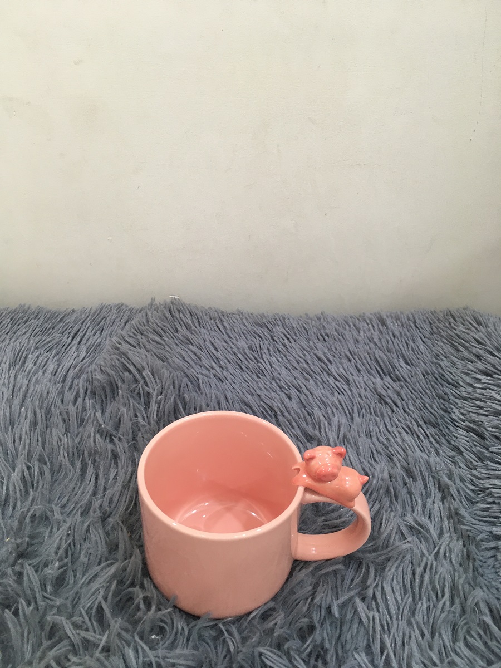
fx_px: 560
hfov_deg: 48.2
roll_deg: -0.2
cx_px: 250
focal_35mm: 29
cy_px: 334
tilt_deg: -37.7
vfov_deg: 61.7
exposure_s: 1/33
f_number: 2.2
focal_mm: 4.15
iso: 100
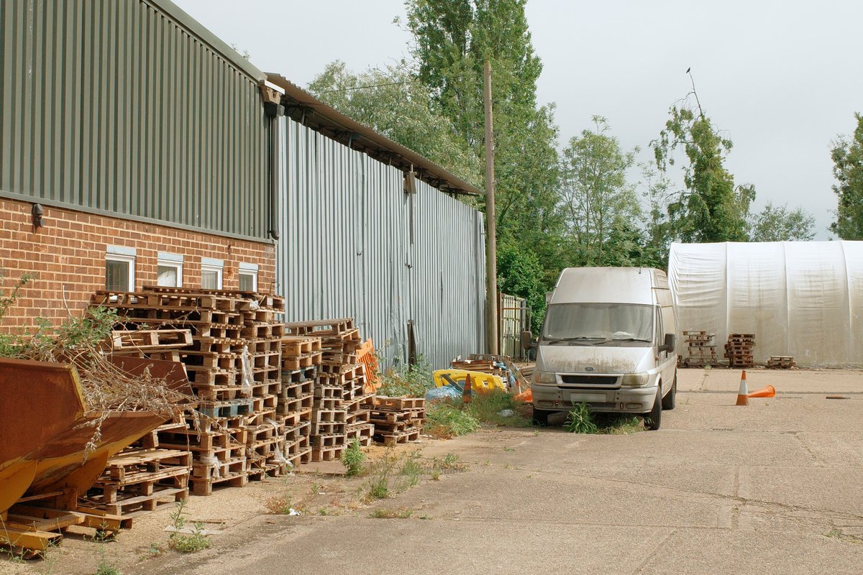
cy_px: 288
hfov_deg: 39.6
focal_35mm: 50
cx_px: 432
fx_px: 1199
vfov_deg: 27.0
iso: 200
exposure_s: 1/1000
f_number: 5.6
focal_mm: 18.3
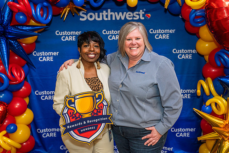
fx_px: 248
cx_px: 114
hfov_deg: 49.5
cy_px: 76
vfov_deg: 34.2
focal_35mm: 39
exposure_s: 1/160
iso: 1250
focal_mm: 39
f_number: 4
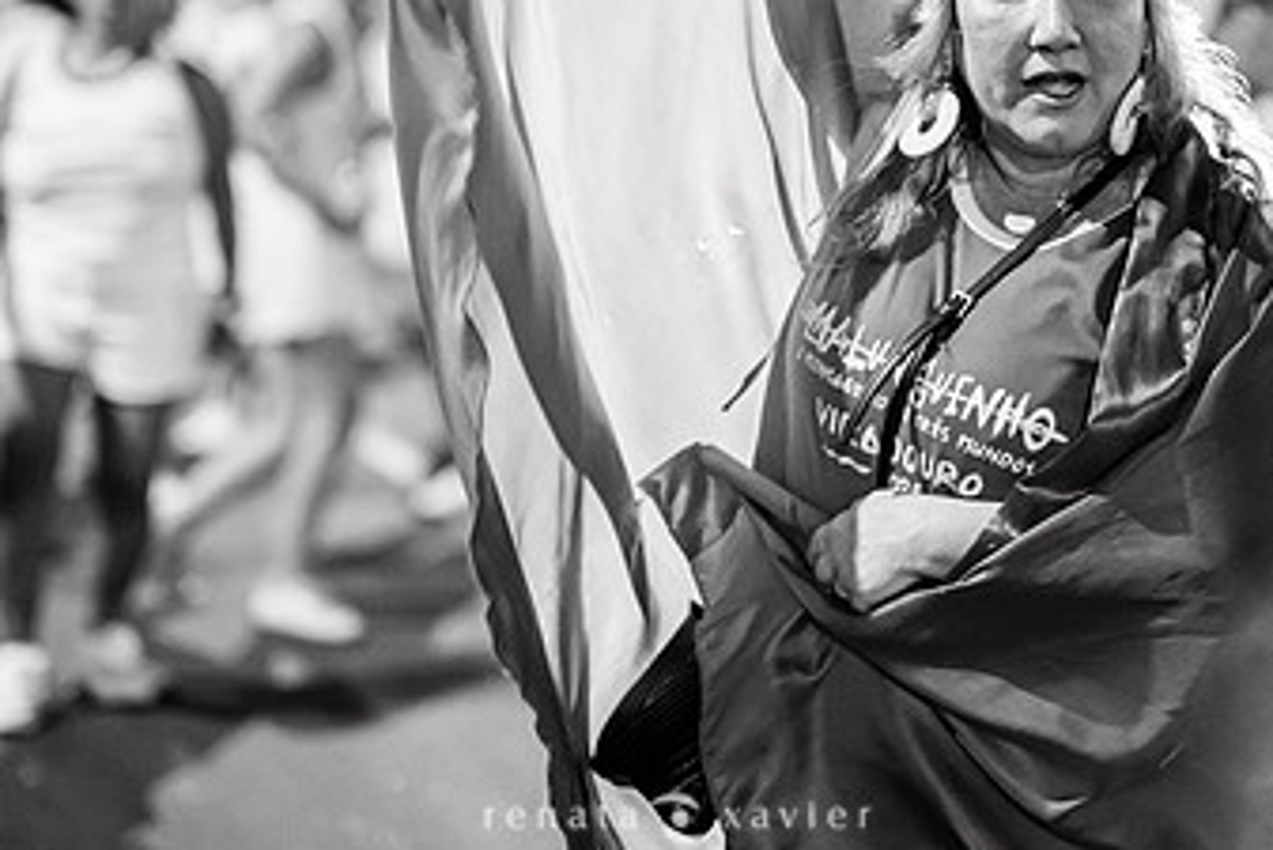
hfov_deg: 23.6
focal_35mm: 86
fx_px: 3042
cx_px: 672
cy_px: 153
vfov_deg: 15.8
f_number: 1.2
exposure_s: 1/320
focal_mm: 50
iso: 2000
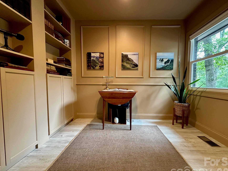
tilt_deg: -2.9
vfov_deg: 81.7
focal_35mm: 15
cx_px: 120
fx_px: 99
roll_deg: -0.4
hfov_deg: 98.1
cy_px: 89
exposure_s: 1/60
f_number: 2.2
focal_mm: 2.22
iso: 500
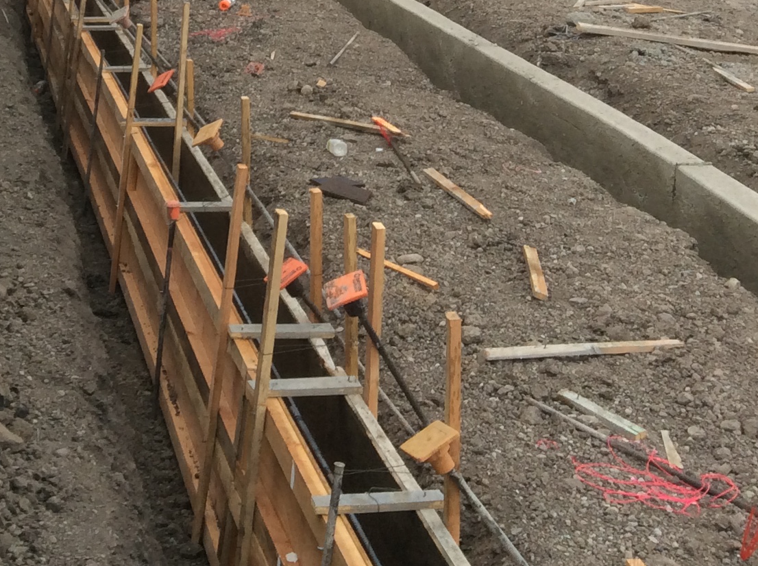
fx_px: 1640
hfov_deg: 25.2
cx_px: 71
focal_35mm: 75
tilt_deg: -8.0
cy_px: -87
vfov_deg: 18.7
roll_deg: +0.3
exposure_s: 1/162
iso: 32
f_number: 2.4
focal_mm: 3.3
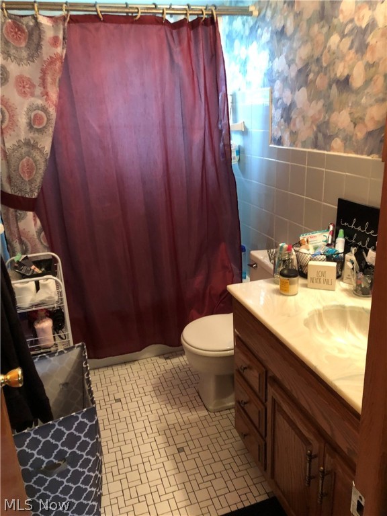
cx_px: 194
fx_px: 417
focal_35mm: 28
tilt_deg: -15.0
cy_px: 258
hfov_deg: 49.7
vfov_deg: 63.4
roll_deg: +4.3
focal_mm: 3.99
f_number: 1.8
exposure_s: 1/6
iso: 80
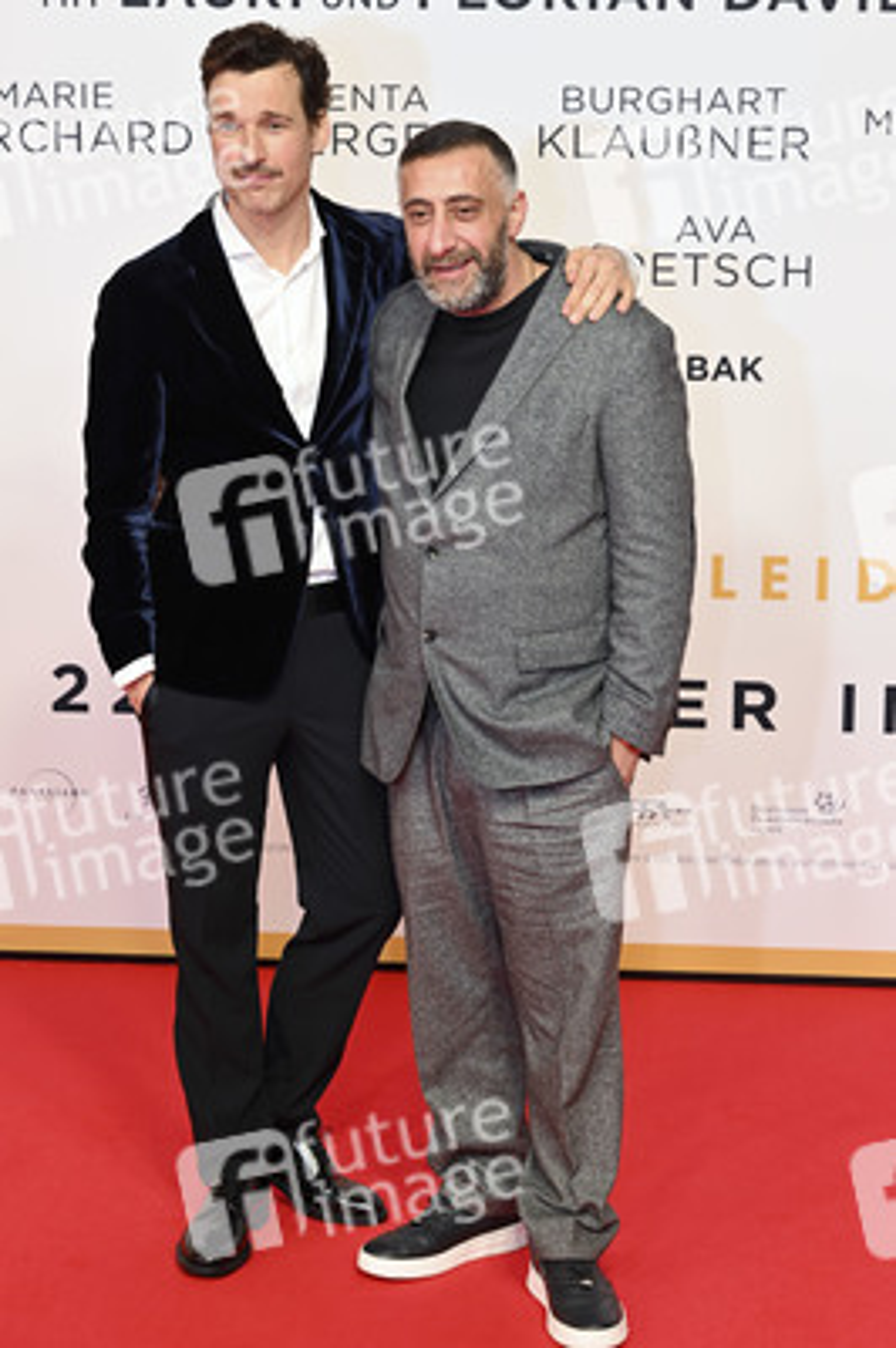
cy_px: 674
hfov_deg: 21.2
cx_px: 448
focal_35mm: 64
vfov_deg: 31.4
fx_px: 2393
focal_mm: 64
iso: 640
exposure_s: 1/125
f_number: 5
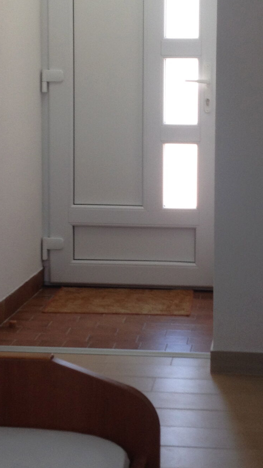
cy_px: 175
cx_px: 170
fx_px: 1005
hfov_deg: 14.9
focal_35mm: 81
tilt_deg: -7.7
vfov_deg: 26.1
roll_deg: +0.0
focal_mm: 4.28
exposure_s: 1/40
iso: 50
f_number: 2.4
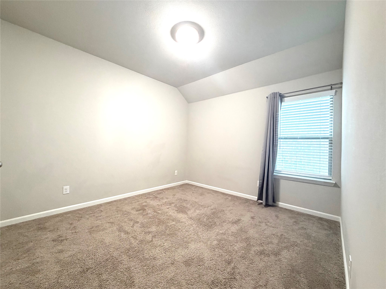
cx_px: 193
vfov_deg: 85.7
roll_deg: -1.1
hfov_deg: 102.1
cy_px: 144
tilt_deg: +0.3
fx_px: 156
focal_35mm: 14
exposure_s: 1/60
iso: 320
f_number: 2.2
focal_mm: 2.22
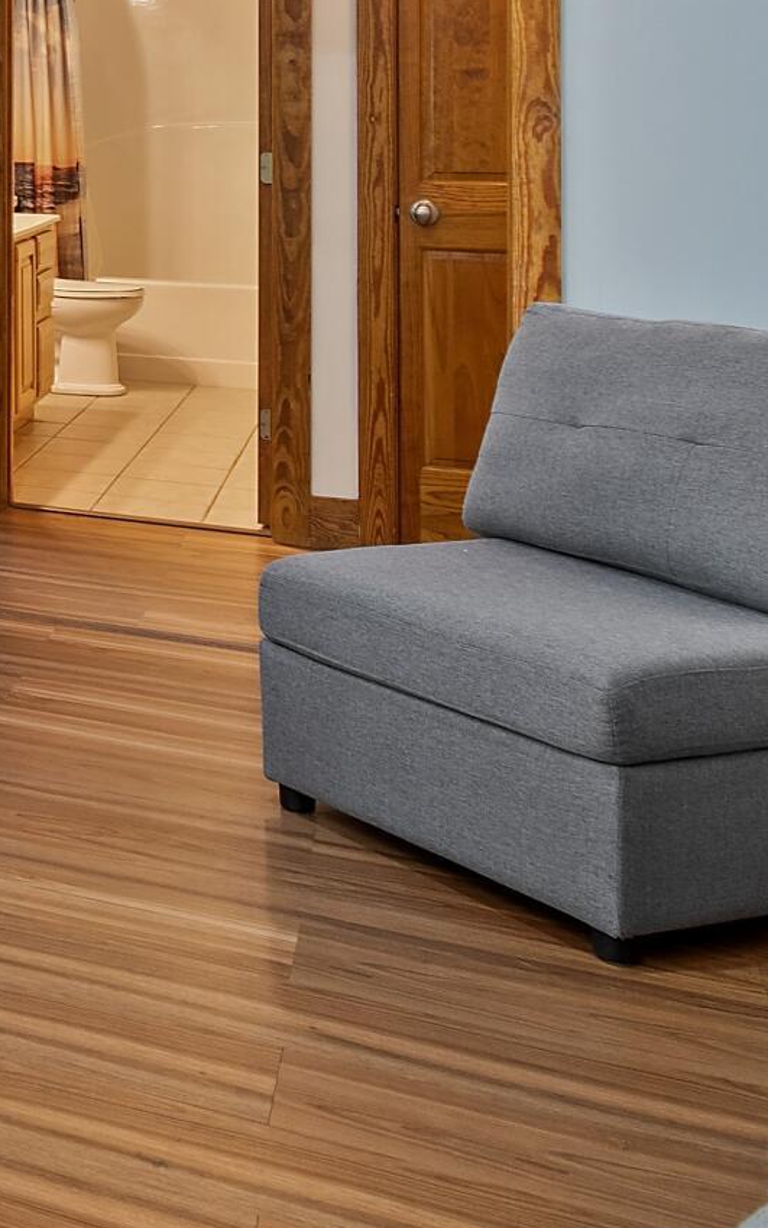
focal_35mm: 54
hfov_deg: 17.9
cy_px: 75
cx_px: -706
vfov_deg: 34.9
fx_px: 1807
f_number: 4.5
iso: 100
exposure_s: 1/1.67
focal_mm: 10
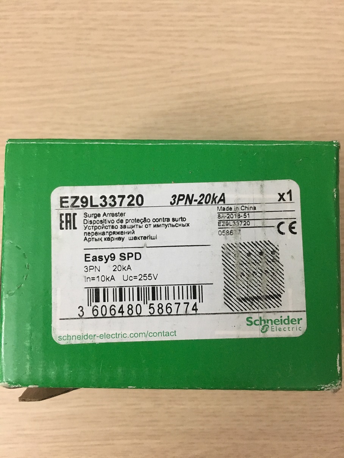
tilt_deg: -85.6
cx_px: 172
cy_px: 229
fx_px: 384
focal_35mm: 29
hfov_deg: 48.2
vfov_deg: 61.6
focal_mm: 4.15
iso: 200
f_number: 2.2
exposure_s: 1/25
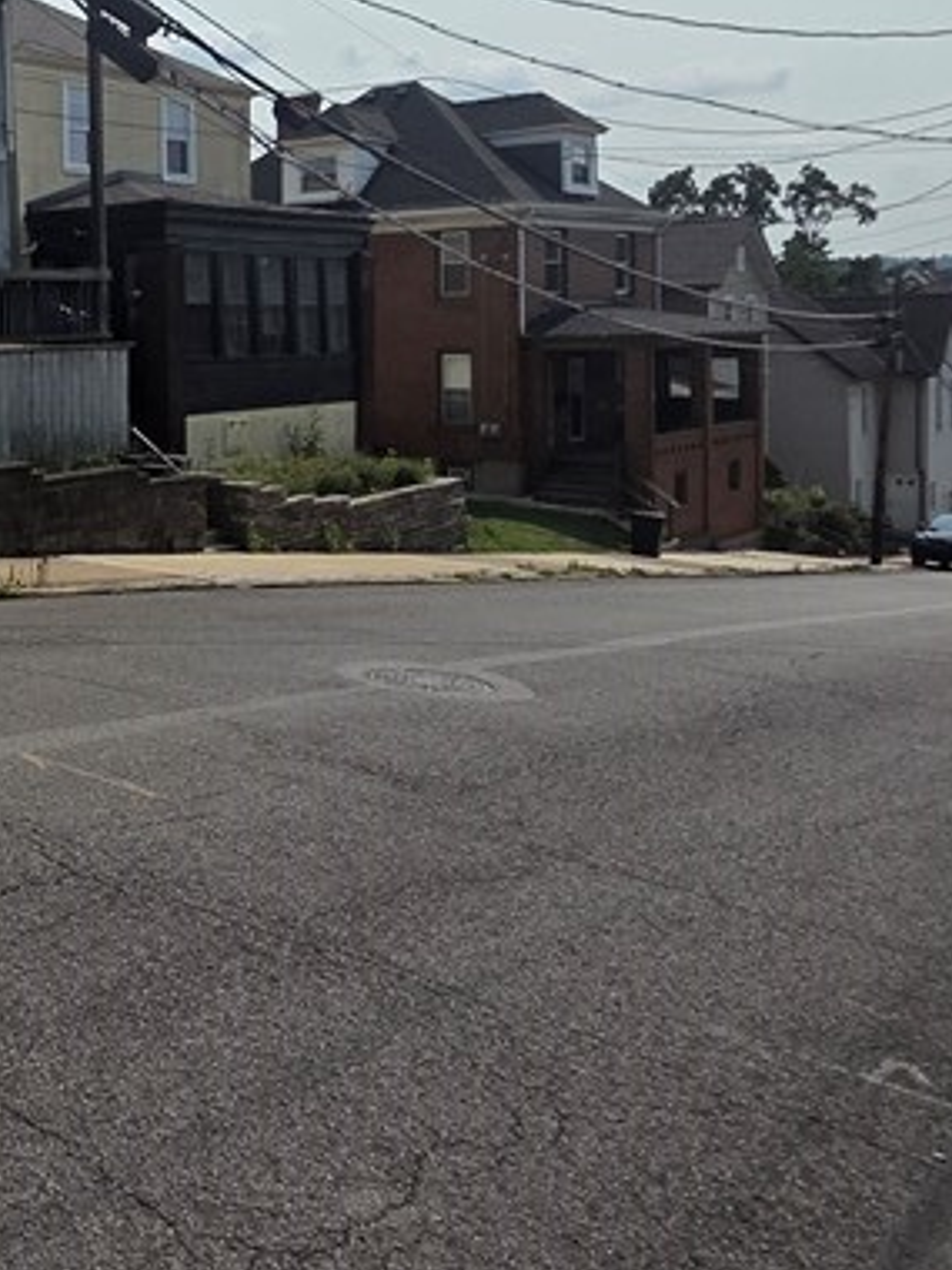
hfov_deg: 32.2
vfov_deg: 51.0
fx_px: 1283
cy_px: 361
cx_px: -244
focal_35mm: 35
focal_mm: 2.2
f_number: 2.2
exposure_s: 1/5314
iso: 50
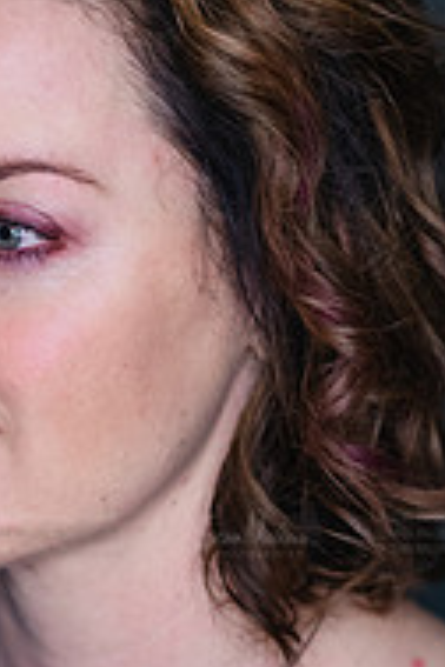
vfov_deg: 10.2
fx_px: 3745
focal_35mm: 202
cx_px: 60
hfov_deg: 6.8
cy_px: 480
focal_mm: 85
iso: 2000
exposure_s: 1/400
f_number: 3.5
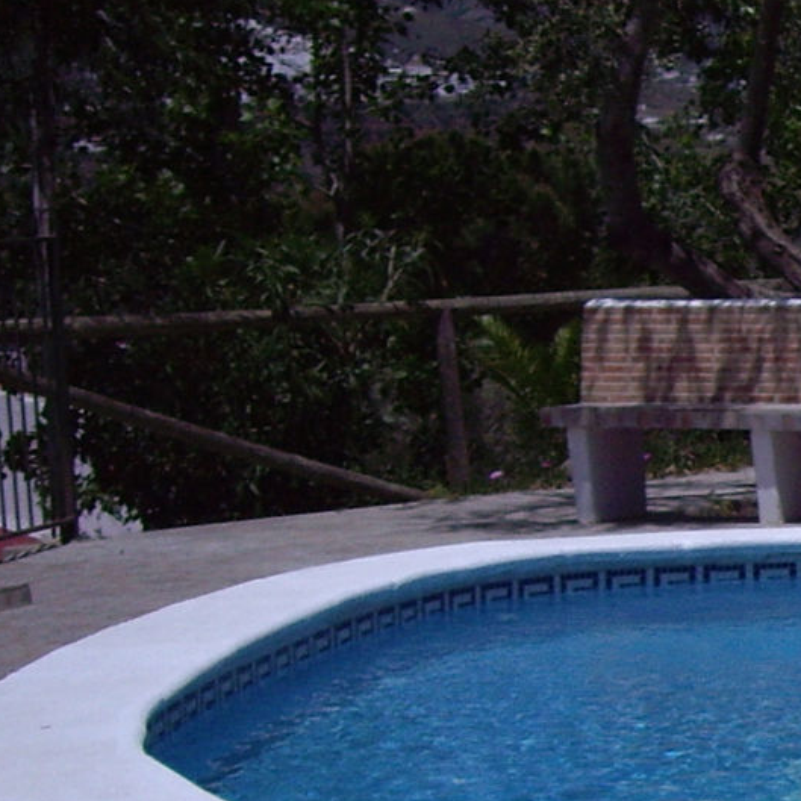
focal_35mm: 130
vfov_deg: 13.4
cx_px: 1385
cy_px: 601
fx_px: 3403
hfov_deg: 12.4
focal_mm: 6.2
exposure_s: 1/1600
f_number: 4.3
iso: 64
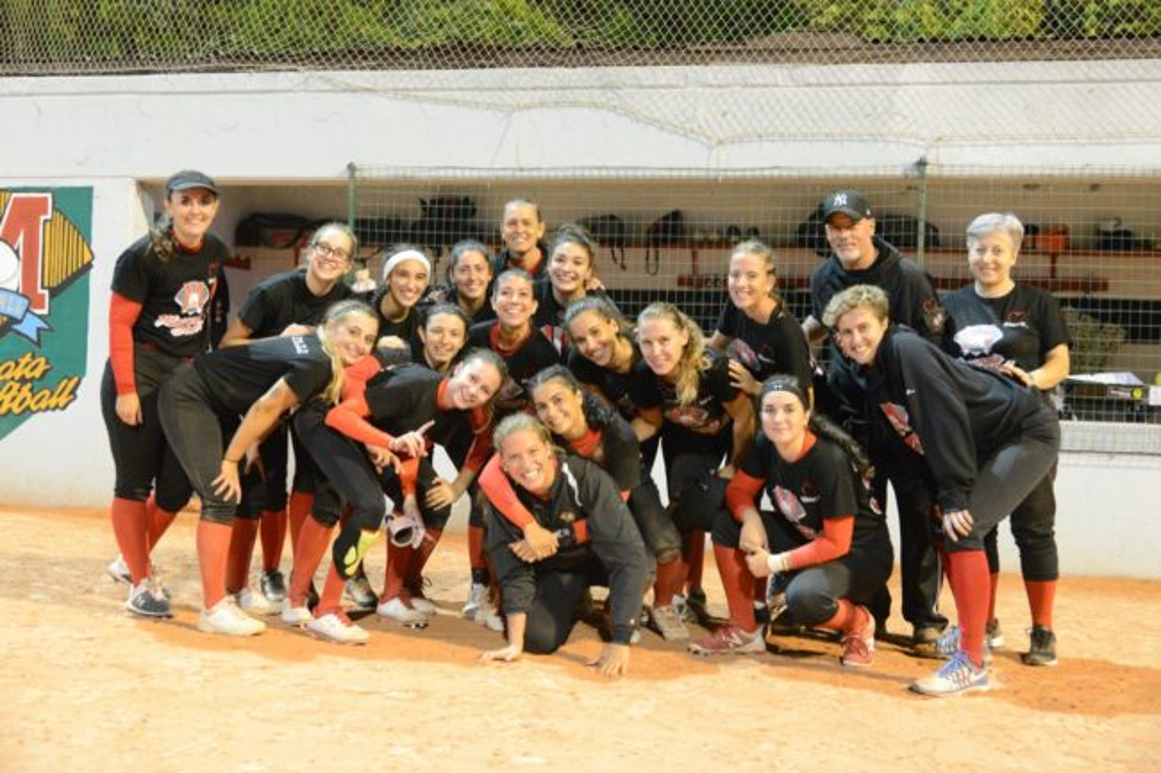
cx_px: 580
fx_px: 1225
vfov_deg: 35.0
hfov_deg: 50.7
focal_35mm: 38
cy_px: 386
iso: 8000
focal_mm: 38
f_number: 4
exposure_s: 1/125
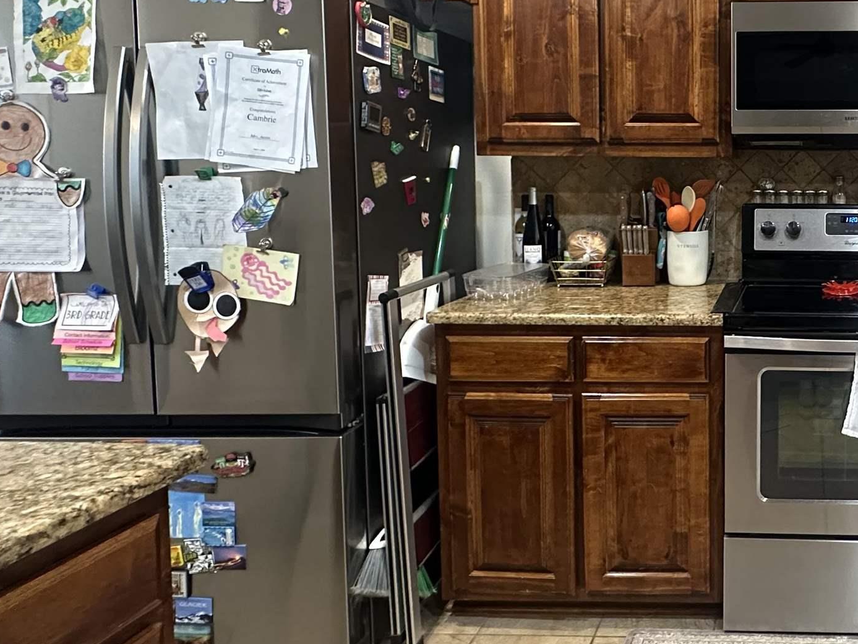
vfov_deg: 44.8
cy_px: 212
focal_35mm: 31
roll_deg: -0.7
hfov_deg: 51.1
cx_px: 784
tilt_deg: -3.2
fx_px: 769
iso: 640
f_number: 2.2
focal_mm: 2.22
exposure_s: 1/60
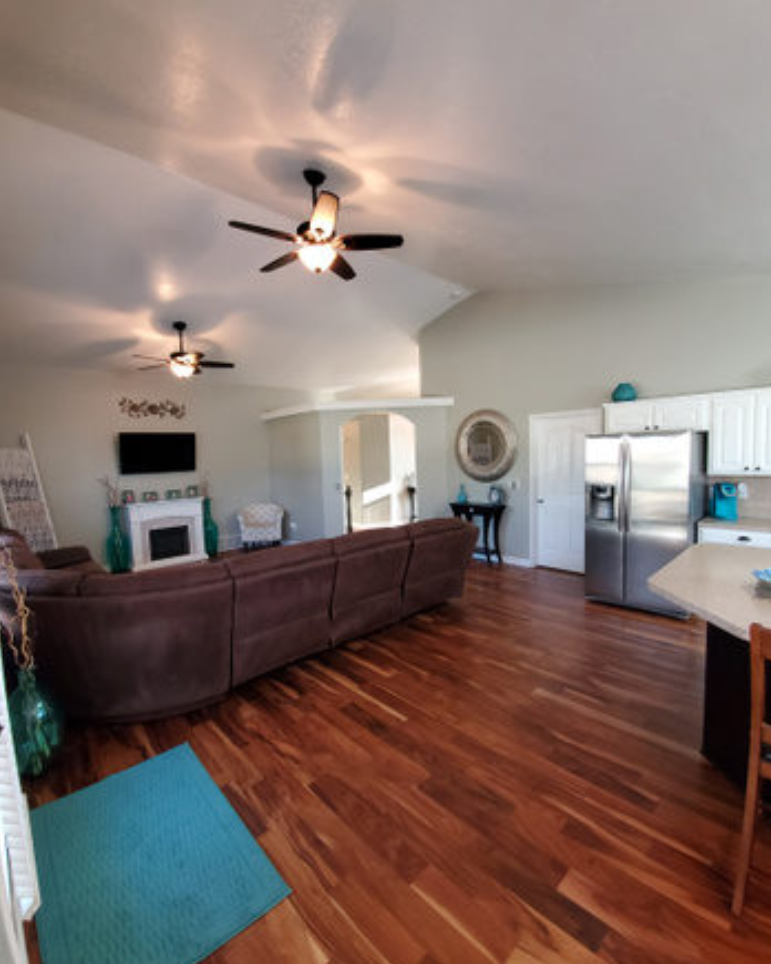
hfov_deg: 88.0
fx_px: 399
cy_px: 496
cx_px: 381
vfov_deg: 100.7
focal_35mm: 14
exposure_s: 1/40
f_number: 2.2
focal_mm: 1.8
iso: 500
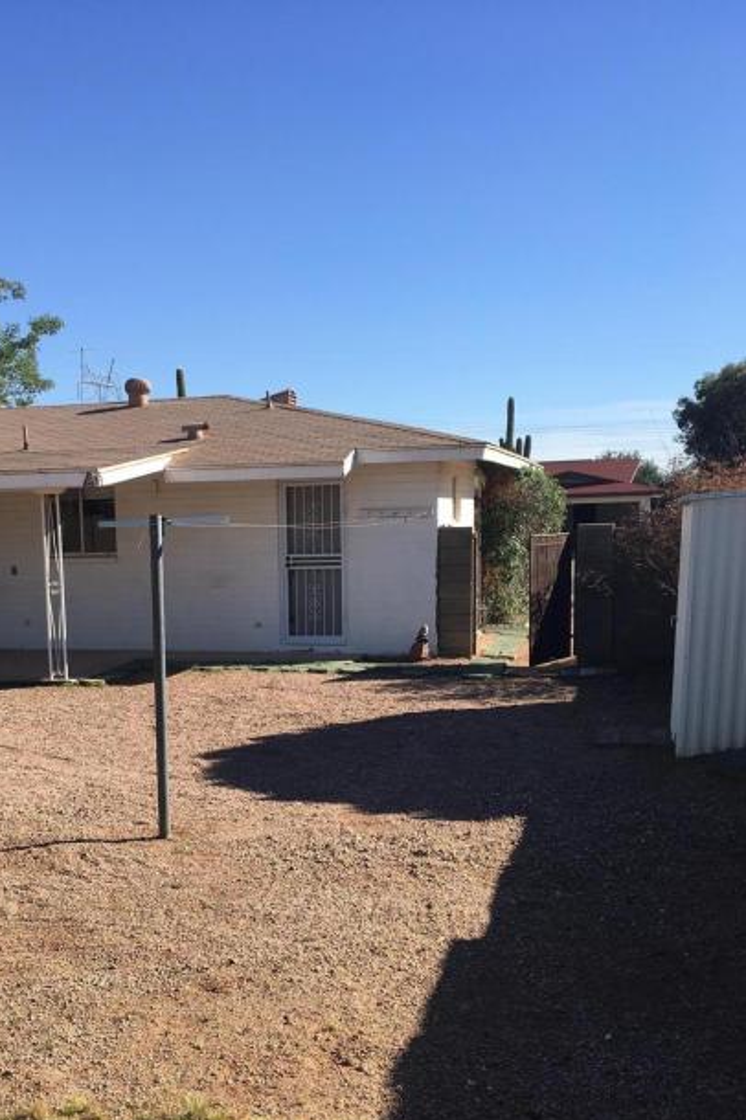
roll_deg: +2.9
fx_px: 1182
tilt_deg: -10.2
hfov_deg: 34.7
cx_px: 250
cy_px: 703
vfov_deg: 50.2
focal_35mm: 38
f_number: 2.2
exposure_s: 1/1261
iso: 25
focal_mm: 4.15
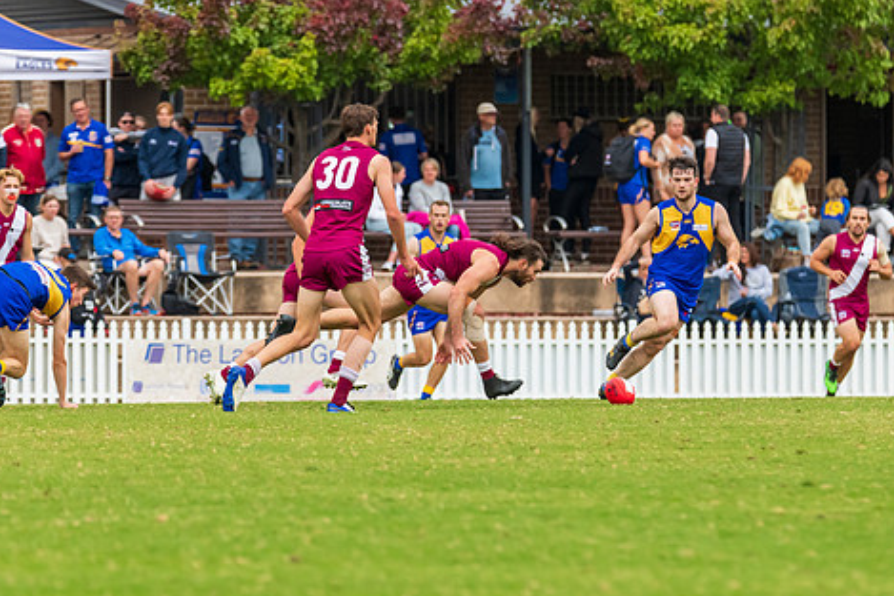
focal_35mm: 508
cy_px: 231
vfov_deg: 2.7
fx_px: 12618
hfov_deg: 4.1
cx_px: 468
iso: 1000
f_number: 9
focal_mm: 360
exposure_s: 1/1250
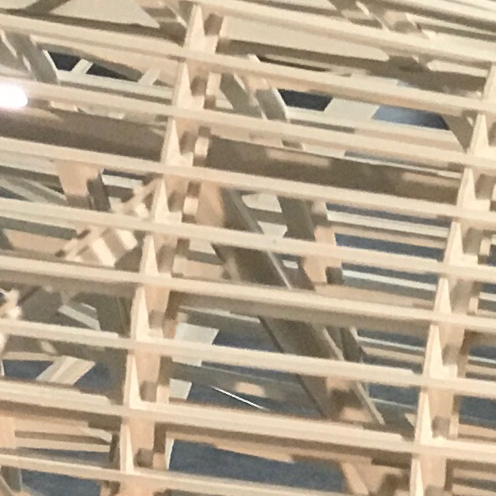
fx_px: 5512
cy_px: 399
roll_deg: -0.4
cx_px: -782
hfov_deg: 5.0
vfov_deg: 5.1
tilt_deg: -20.4
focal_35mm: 340
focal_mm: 6.6
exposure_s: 1/50
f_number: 2.8
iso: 80
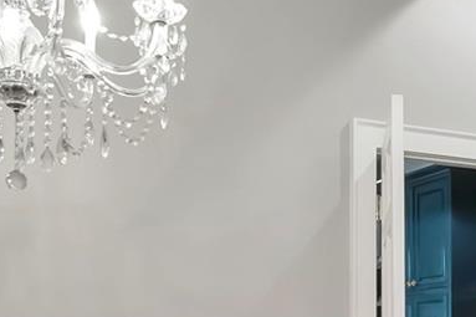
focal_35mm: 72
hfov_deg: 27.2
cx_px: 413
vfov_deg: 18.0
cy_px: 372
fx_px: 952
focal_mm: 11.5
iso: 1000
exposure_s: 1/20
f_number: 7.1
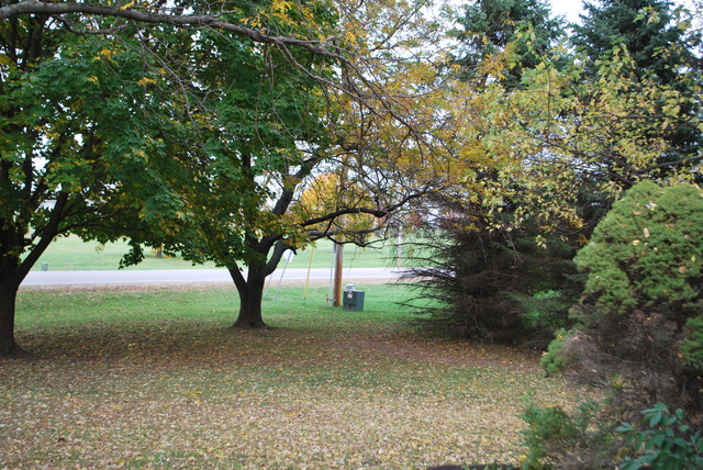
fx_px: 997
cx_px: 352
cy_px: 235
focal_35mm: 51
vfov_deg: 26.5
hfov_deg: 38.8
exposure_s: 1/100
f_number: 5
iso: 200
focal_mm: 34
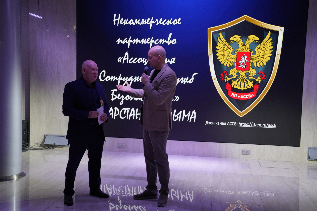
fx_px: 379
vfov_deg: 31.2
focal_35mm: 43
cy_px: 106
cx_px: 158
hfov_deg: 45.4
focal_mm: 43
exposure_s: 1/125
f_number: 7.1
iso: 1000
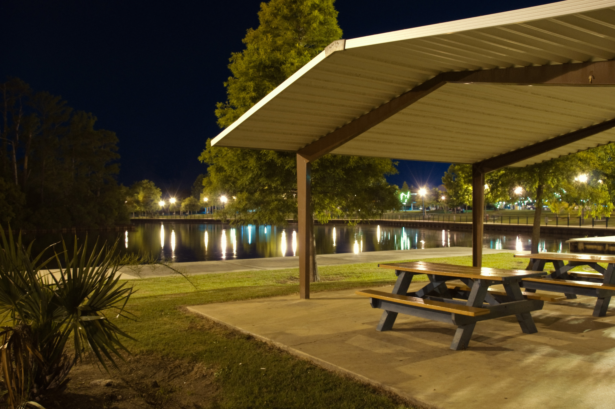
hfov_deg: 59.6
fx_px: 537
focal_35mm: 32
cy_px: 204
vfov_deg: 41.6
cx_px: 308
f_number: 8
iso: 200
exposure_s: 15
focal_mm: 21
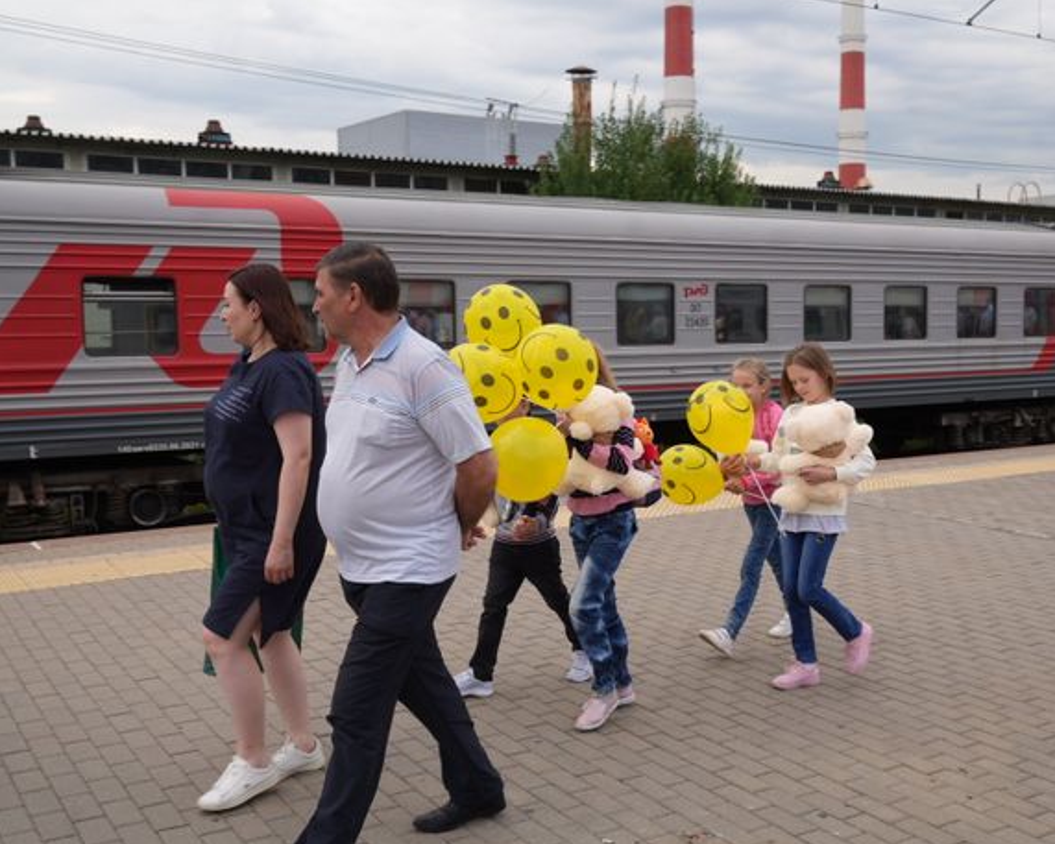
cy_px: 425
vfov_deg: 38.2
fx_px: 1218
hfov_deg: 46.8
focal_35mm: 39
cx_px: 552
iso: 100
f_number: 5.6
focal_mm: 34
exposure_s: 1/200
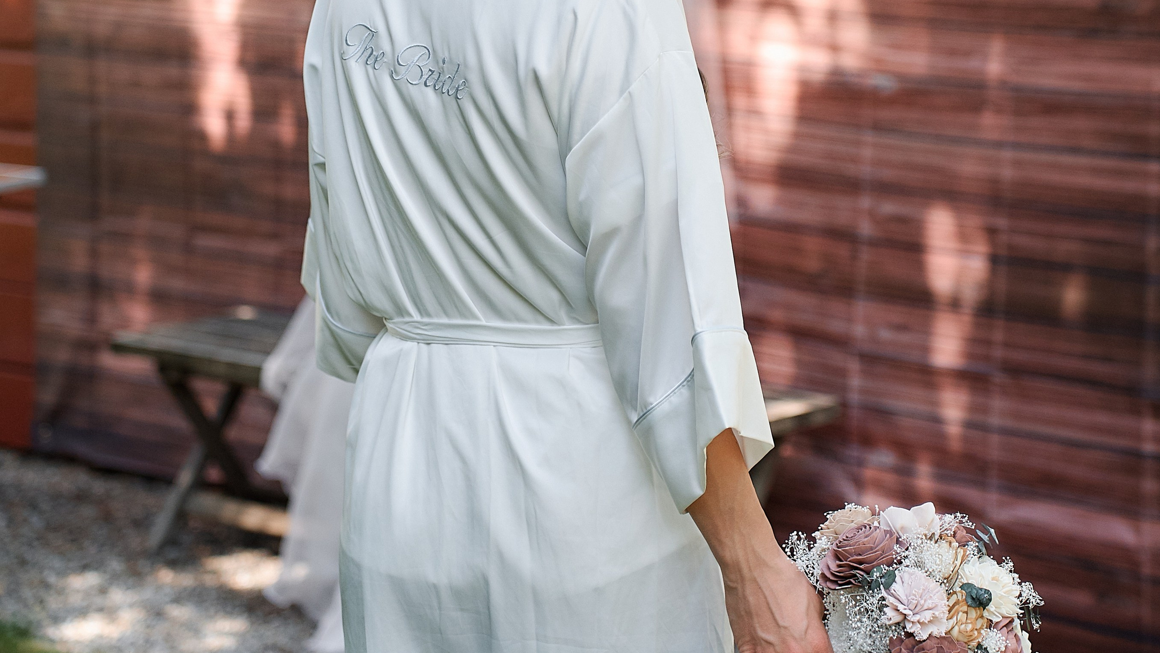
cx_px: 585
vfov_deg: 10.8
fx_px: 3414
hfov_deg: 19.3
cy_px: 30
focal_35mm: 111
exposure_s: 1/1600
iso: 800
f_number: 2.8
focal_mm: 70
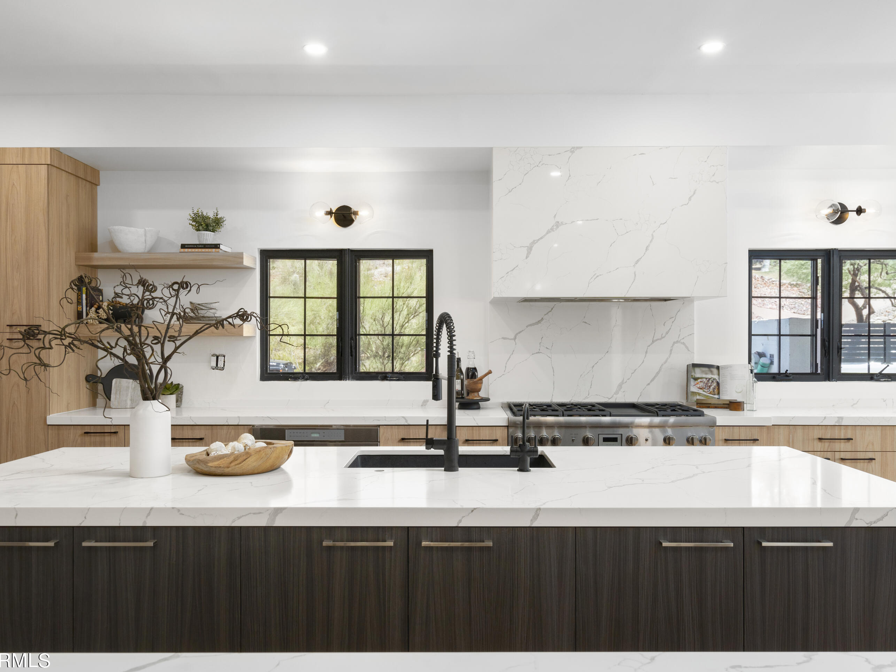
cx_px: 455
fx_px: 725
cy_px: 345
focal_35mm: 28
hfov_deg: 63.4
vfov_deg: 49.8
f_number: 8
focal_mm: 25
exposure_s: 1/5
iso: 400
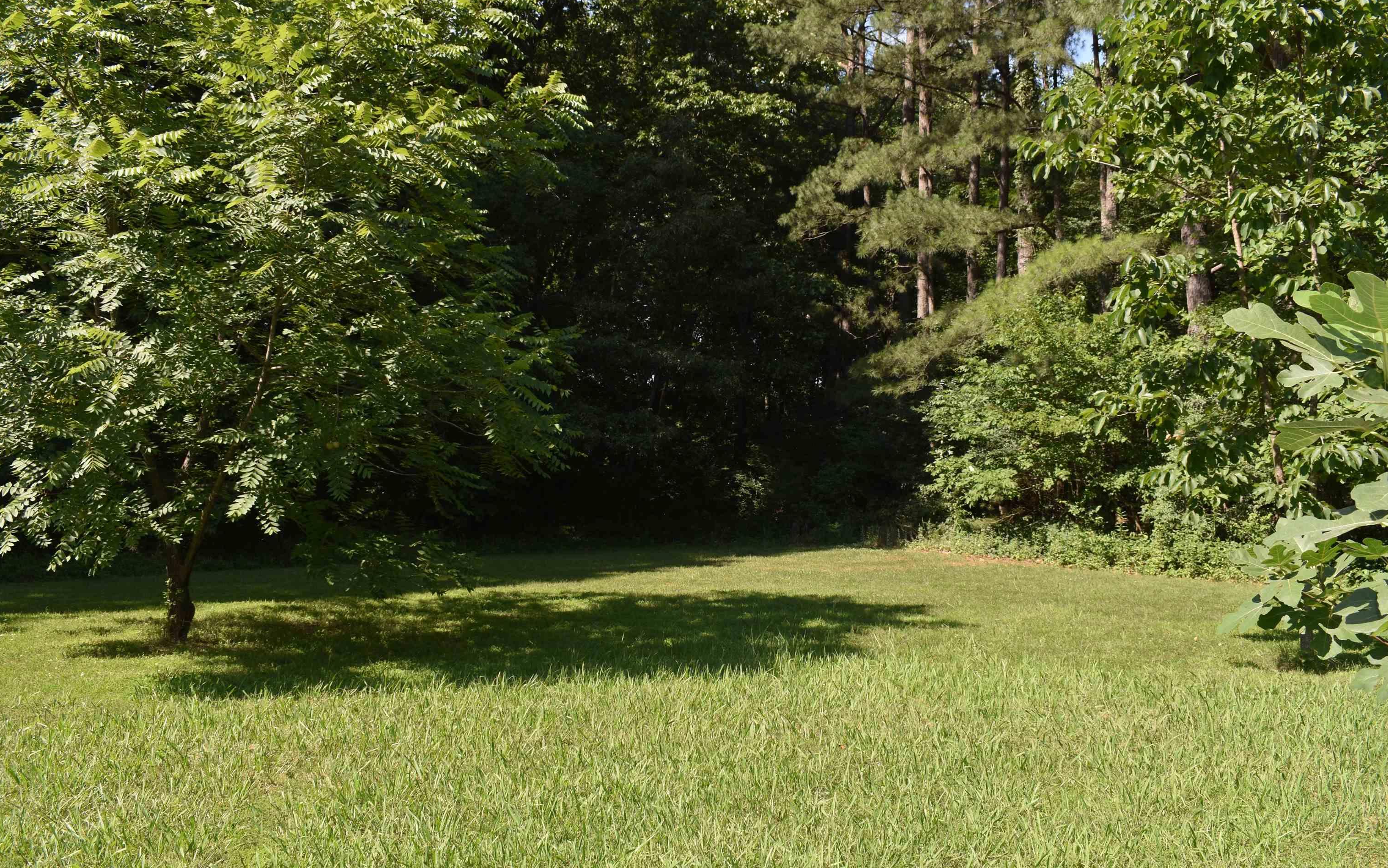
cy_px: 435
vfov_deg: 40.6
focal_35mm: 31
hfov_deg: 61.2
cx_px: 687
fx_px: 1173
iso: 100
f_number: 7.1
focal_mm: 20
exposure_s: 1/200
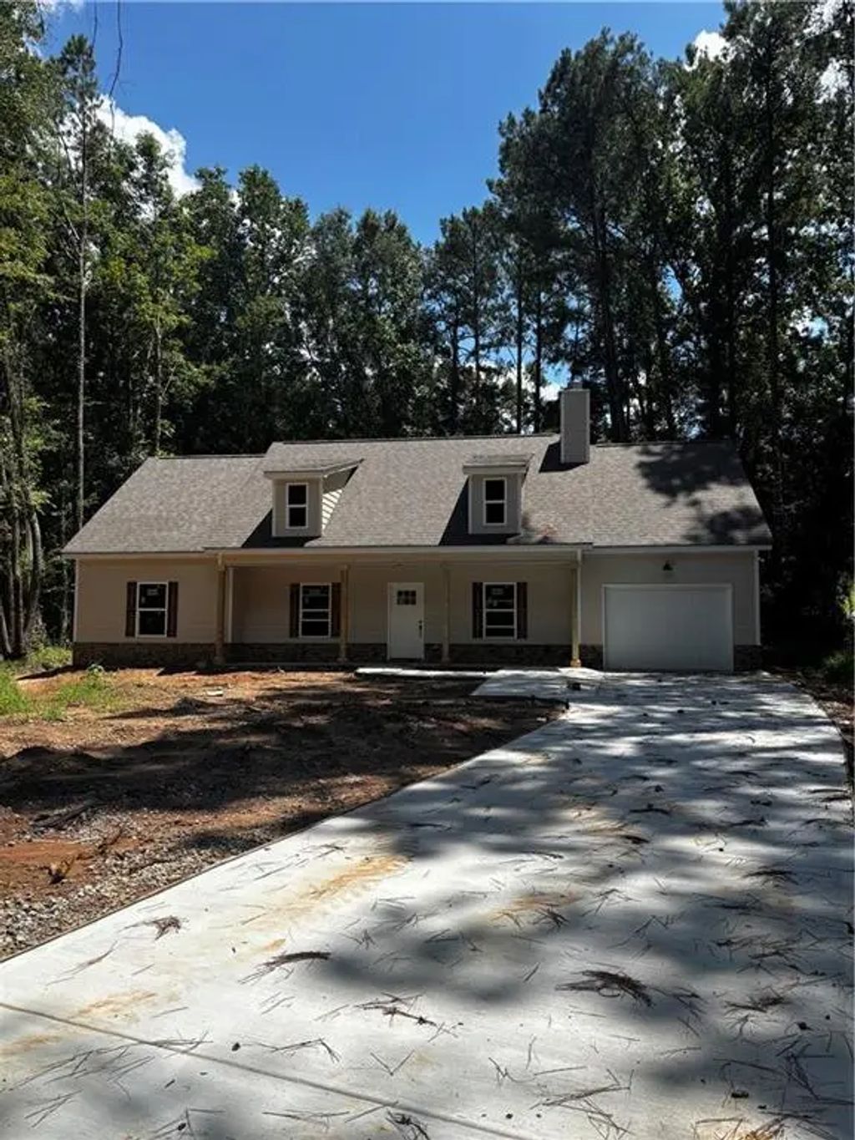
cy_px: 570
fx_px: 856
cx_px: 428
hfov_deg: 53.1
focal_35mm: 26
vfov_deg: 67.3
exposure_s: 1/2857
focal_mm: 5.96
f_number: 1.6
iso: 50
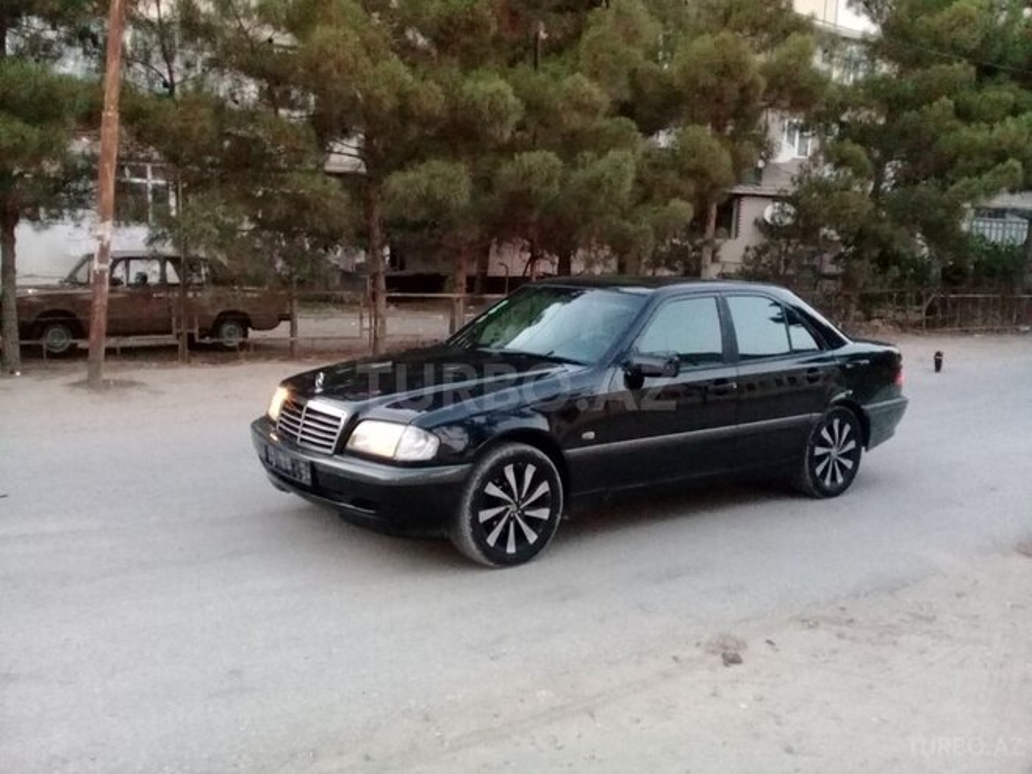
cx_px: 516
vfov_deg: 45.4
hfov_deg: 58.4
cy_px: 387
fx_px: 924
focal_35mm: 31
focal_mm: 3.3
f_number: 2.2
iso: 640
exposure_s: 1/20
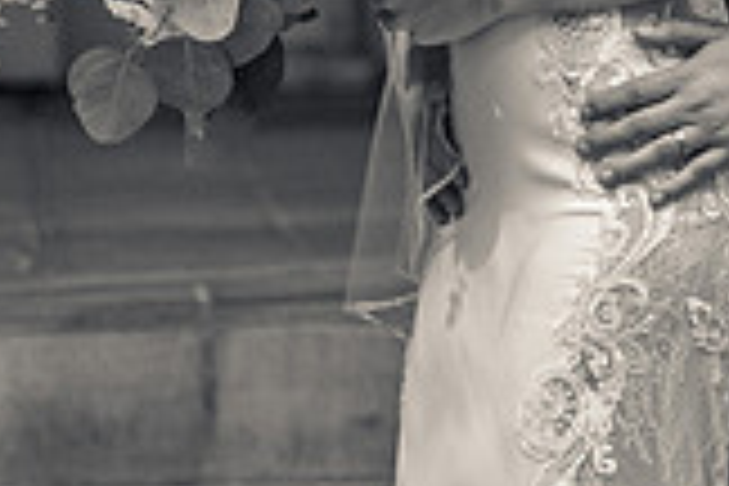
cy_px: -160
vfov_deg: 7.6
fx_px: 3624
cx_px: 657
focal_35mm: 179
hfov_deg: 11.4
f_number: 1.4
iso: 1600
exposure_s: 1/500
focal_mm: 50
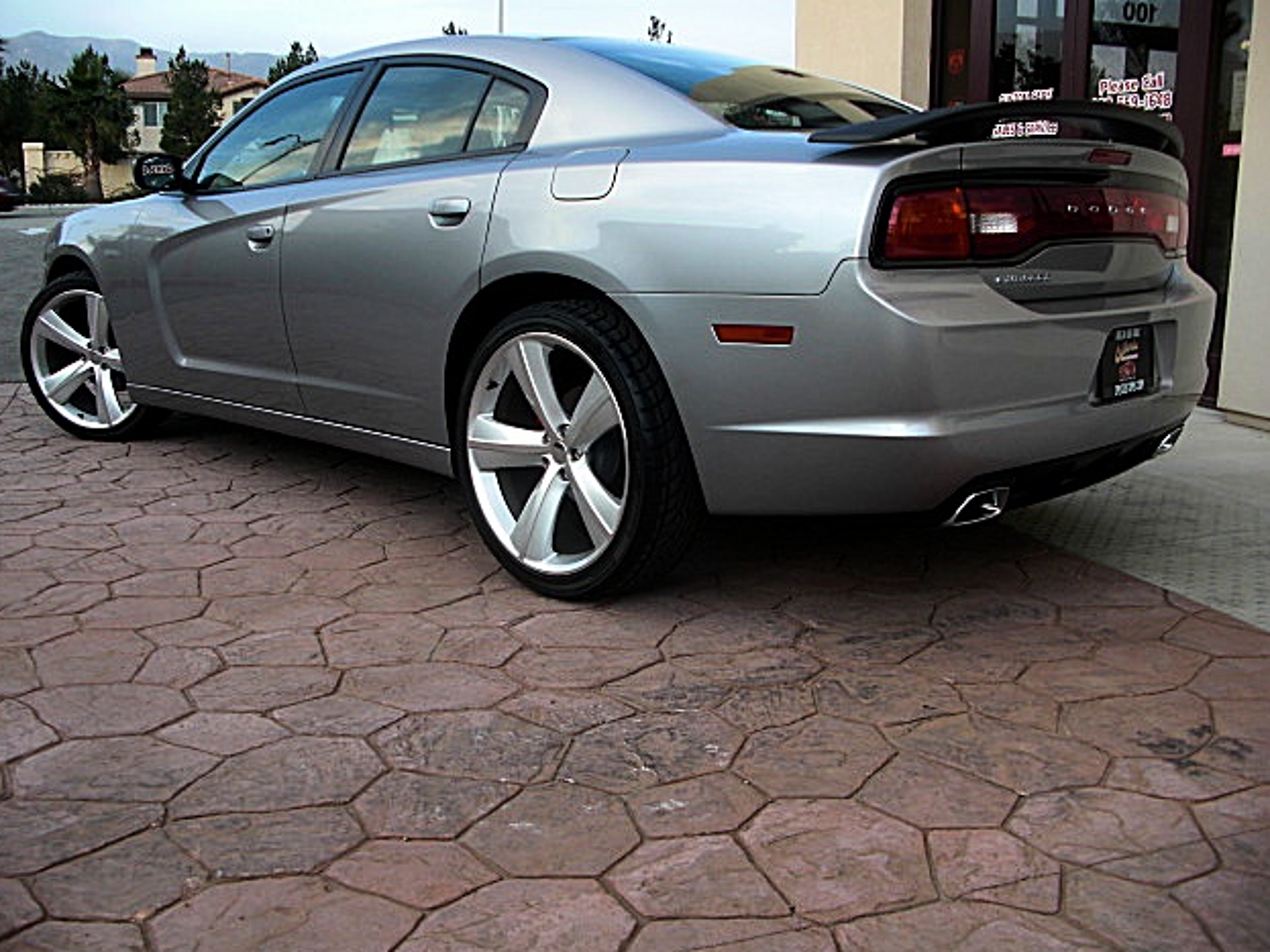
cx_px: 624
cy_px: 473
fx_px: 1357
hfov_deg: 50.1
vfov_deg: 38.7
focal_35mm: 37
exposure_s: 1/80
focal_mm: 6.3
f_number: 2.8
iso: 50
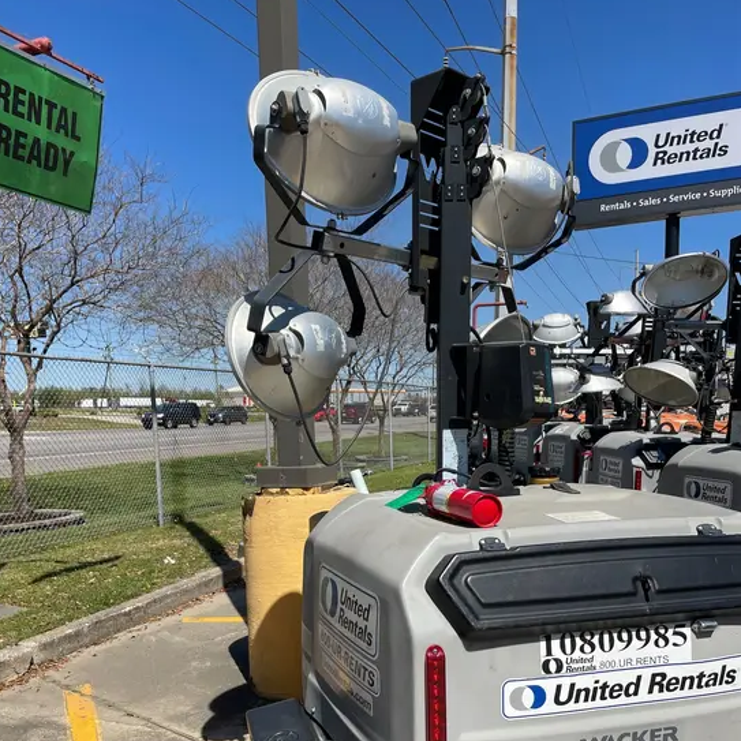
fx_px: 751
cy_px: 492
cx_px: 367
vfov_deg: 51.6
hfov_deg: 52.5
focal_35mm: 31
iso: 32
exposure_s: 1/4651
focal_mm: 4.2
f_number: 1.6
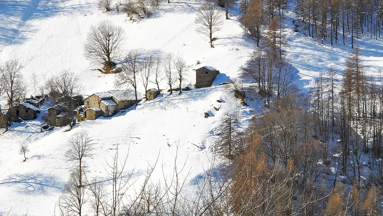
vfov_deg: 7.4
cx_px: 197
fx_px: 1676
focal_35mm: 165
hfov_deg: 13.0
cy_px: 99
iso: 200
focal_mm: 70
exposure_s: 1/250
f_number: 13
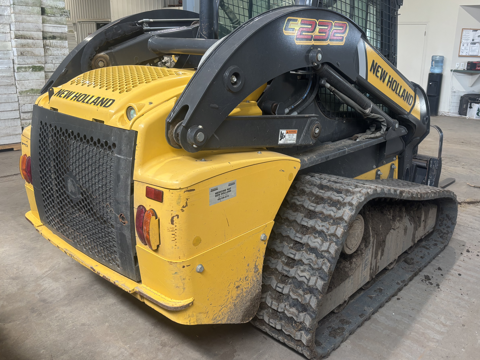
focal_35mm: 31
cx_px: 275
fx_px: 430
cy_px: 153
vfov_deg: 45.3
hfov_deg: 58.1
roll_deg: -1.1
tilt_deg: -14.4
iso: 80
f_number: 1.6
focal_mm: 5.96
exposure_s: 1/120
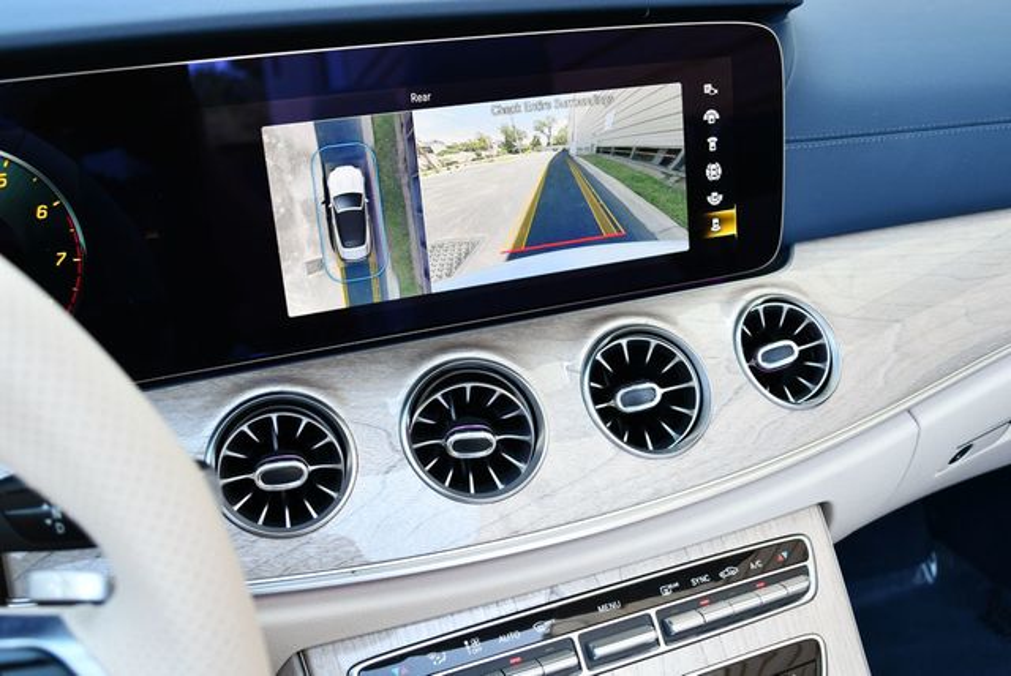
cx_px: 506
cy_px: 338
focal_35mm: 36
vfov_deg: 36.9
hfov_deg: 53.1
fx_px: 1012
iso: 500
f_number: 3.5
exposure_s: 1/250
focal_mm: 18
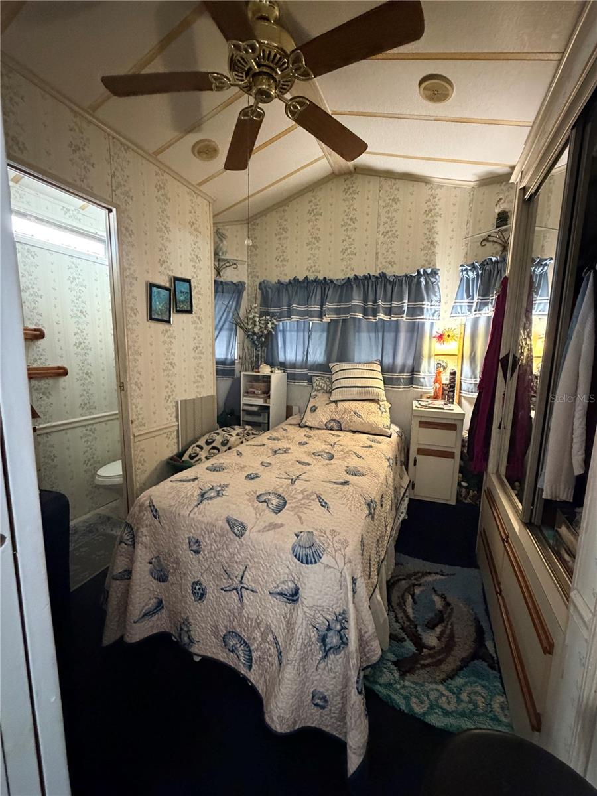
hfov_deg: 85.7
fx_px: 322
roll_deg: -2.2
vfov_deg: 102.1
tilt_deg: -8.1
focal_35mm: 14
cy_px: 398
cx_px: 298
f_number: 2.2
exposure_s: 1/40
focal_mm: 2.22
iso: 1000
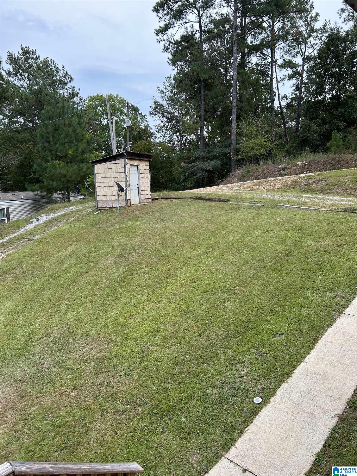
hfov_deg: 53.1
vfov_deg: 67.3
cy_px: 238
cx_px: 178
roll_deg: +1.6
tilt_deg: -7.0
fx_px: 358
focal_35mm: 26
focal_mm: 5.7
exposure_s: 1/228
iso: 50
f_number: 1.5
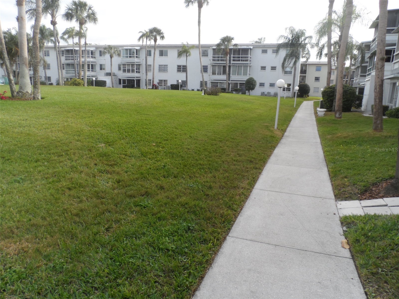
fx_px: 277
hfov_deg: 71.6
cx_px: 200
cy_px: 150
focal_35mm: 24
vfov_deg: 56.8
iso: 80
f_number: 3.2
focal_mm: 4
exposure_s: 1/350
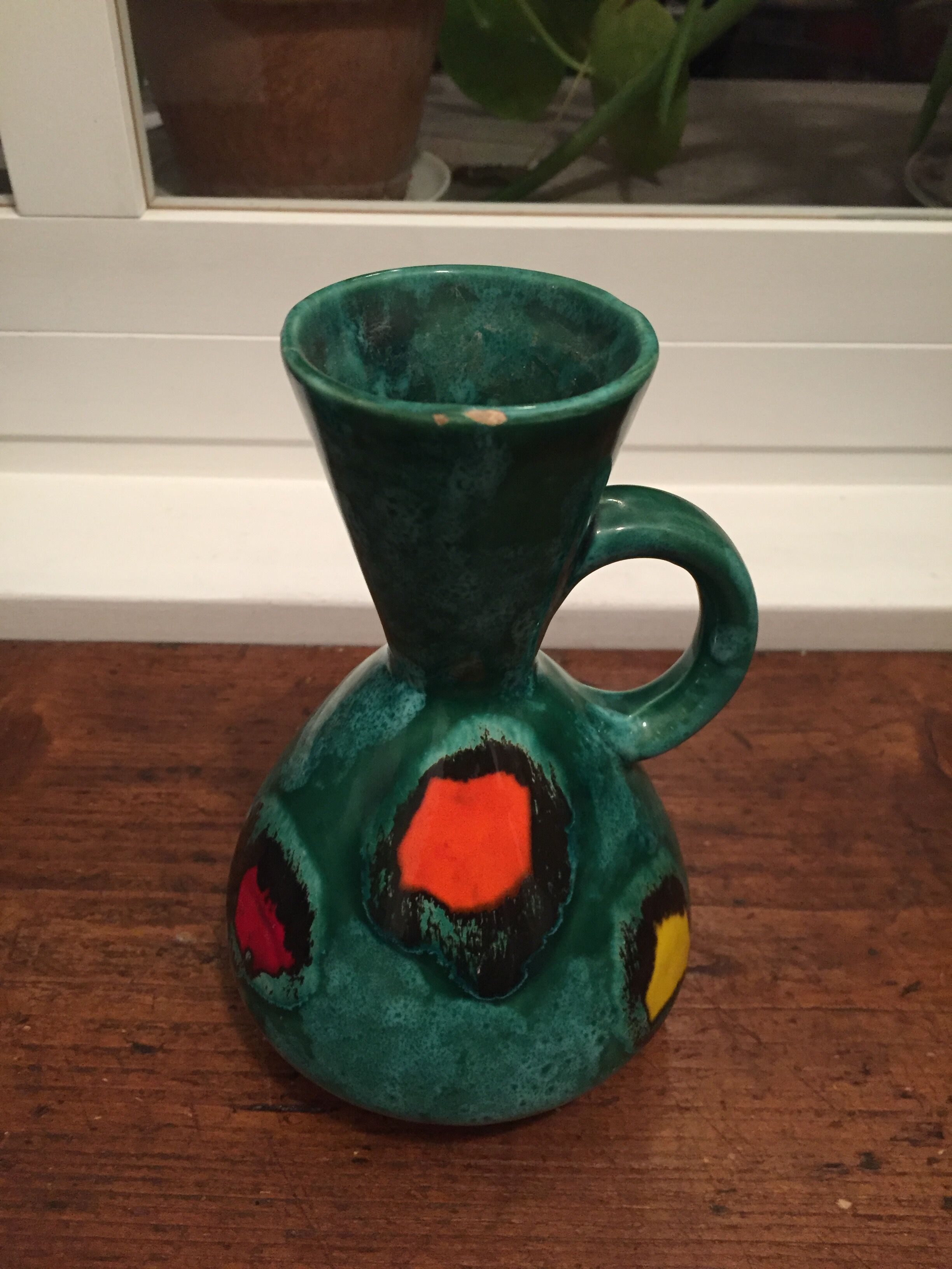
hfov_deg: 48.2
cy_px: 634
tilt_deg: -37.5
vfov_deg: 61.7
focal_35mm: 29
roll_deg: -2.2
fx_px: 1063
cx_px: 476
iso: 250
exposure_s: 1/20
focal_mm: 4.15
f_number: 2.2
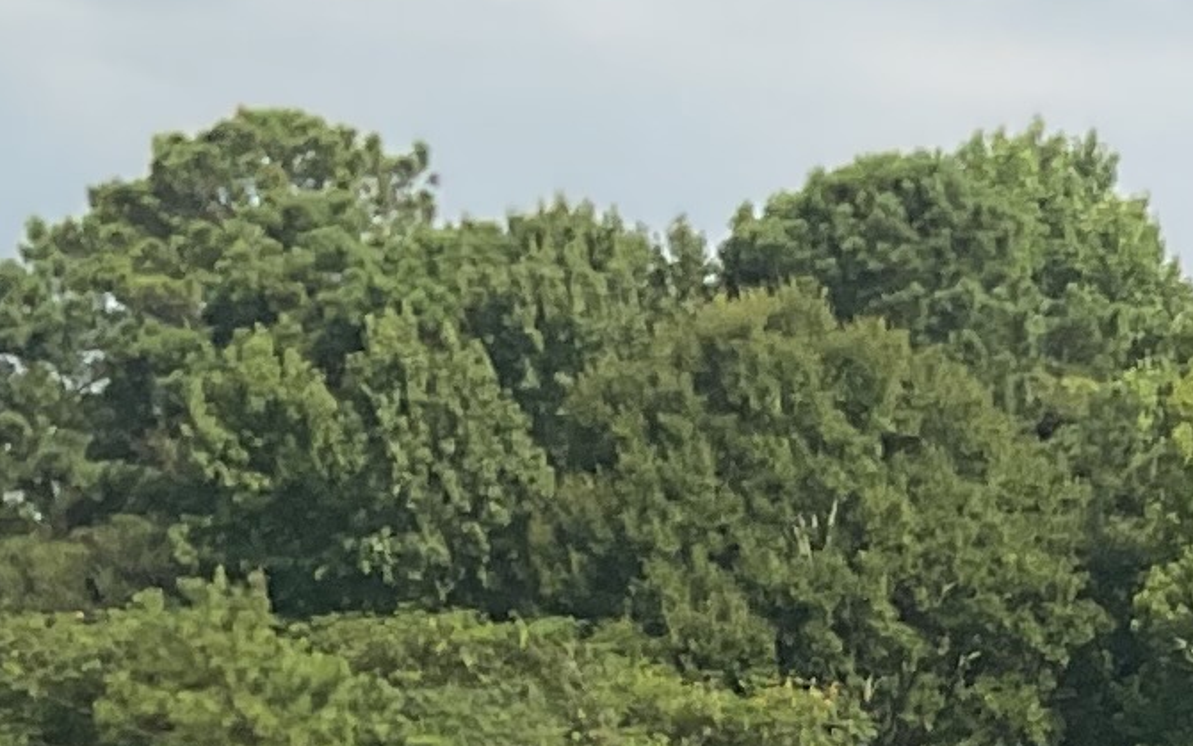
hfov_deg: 11.0
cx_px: 1679
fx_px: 6016
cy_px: 2124
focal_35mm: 185
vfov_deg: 6.5
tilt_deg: -10.8
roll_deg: -0.4
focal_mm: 3
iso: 16
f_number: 1.8
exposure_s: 1/1412
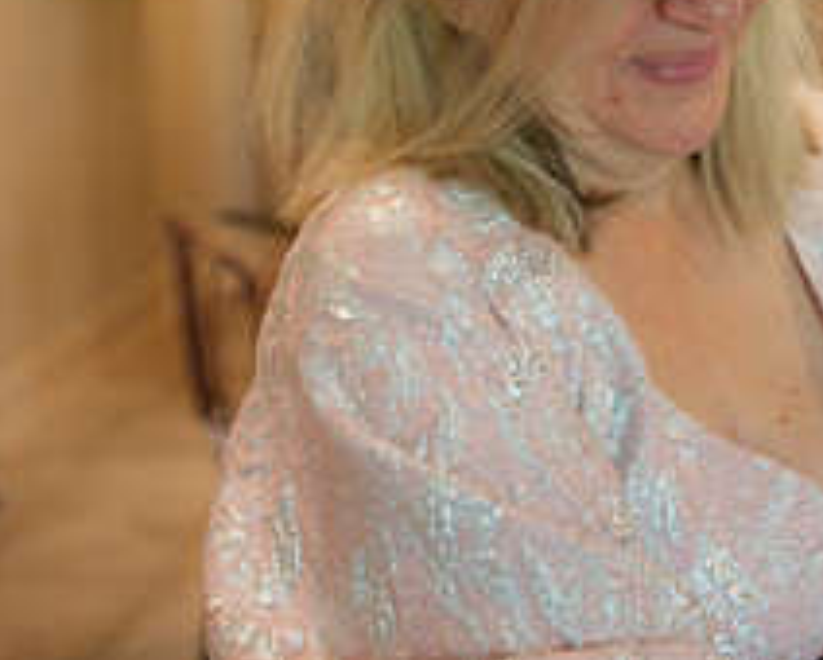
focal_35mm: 82
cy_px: -85
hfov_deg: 23.1
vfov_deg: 18.0
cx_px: 590
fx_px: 1999
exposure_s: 1/25
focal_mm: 32
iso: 500
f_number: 2.8
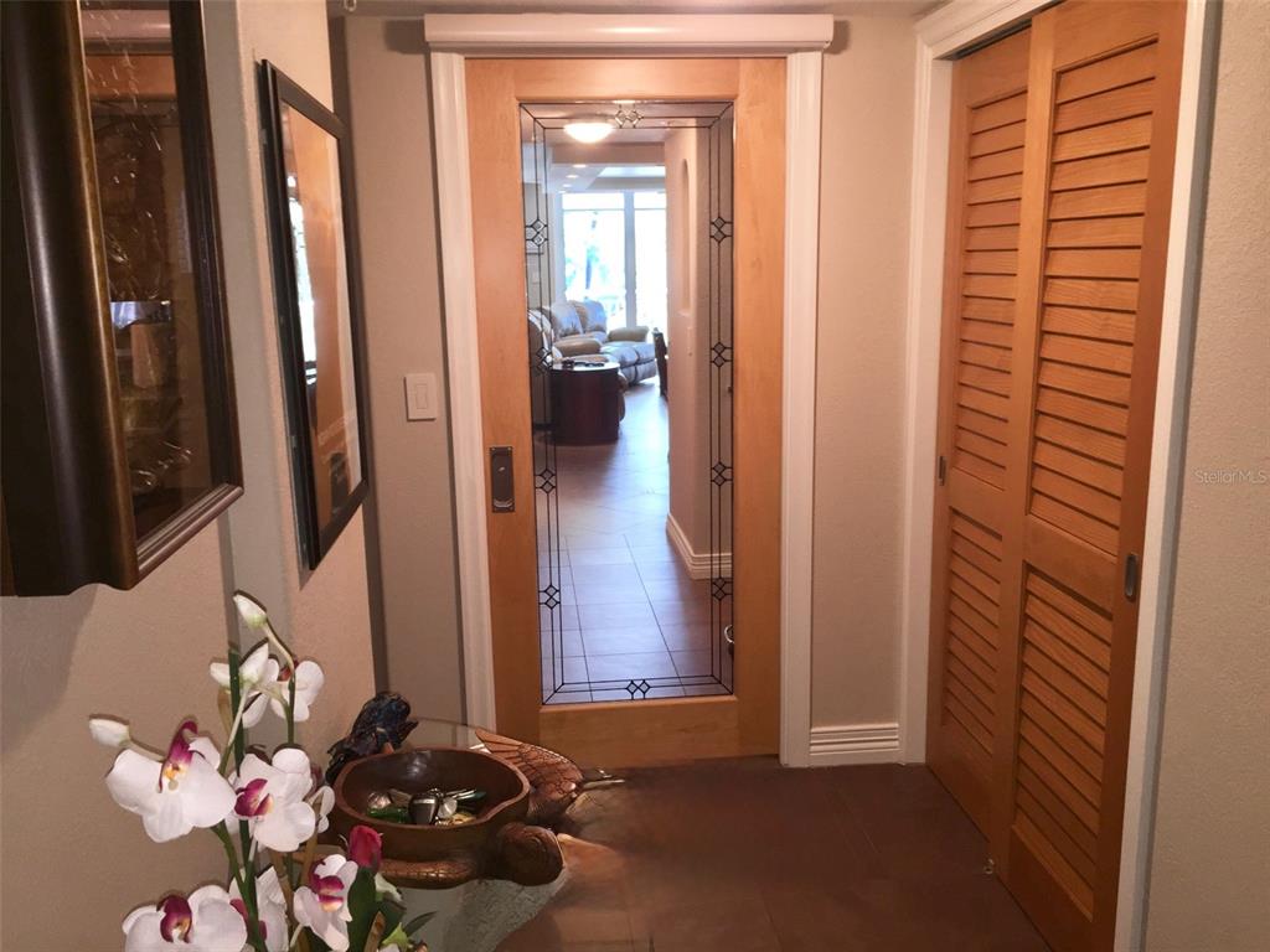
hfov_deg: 61.7
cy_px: 476
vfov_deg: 48.2
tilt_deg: -13.1
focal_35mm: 29
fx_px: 1064
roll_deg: +0.4
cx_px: 635
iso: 40
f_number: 2.2
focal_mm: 4.15
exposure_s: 1/30
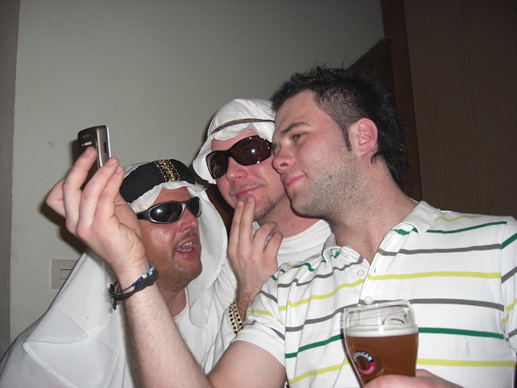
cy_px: 194
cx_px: 258
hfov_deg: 49.0
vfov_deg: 37.7
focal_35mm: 38
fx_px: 568
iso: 200
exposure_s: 1/60
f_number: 2.8
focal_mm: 7.9
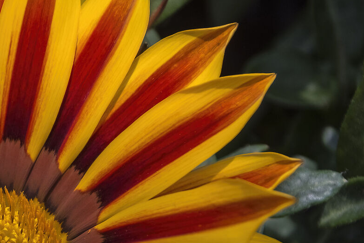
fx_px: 2416
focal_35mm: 239
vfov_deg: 5.7
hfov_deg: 8.6
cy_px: 245
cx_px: -4
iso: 100
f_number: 5.6
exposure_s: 1/320
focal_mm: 52
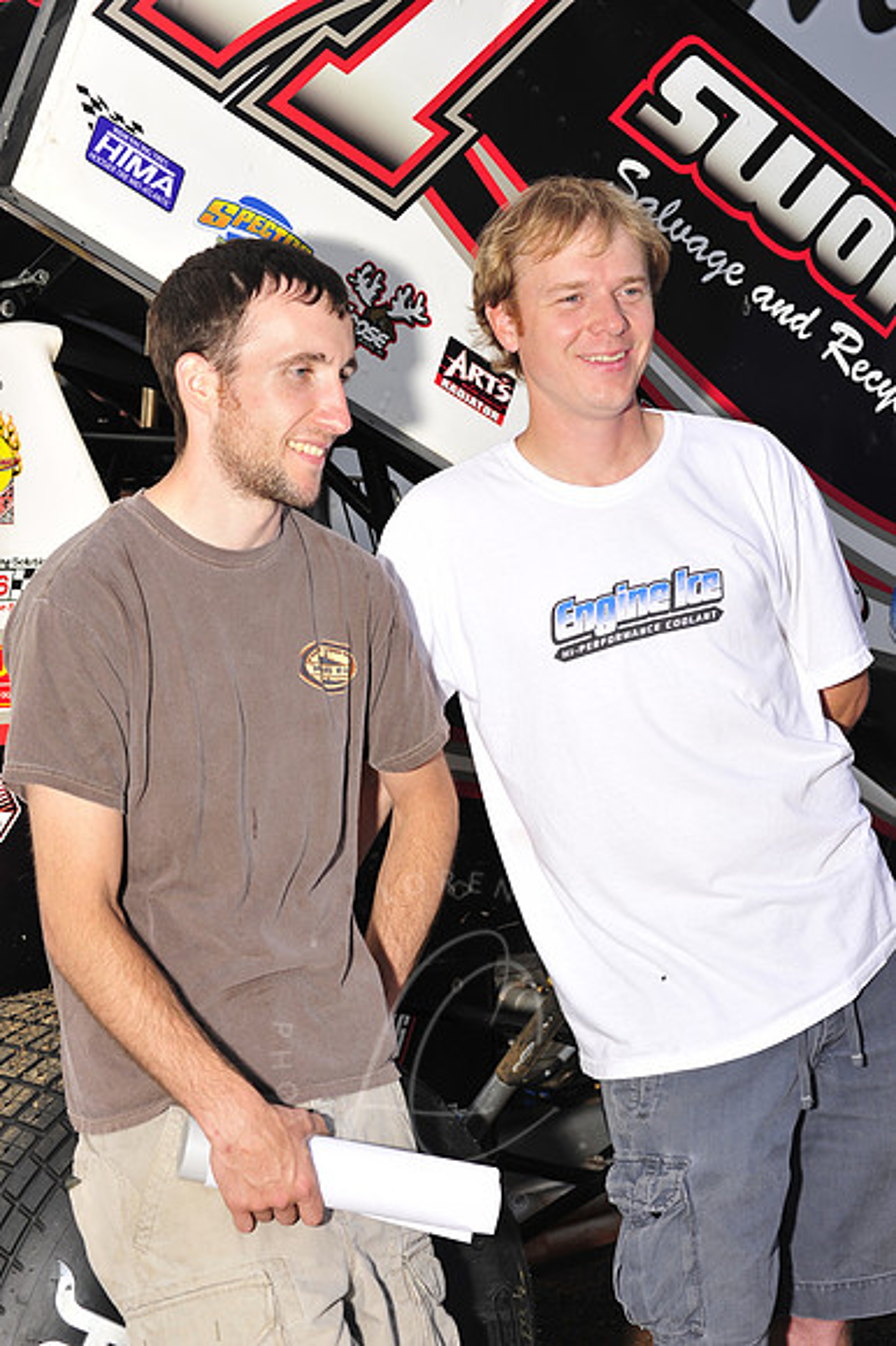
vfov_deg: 25.4
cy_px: 673
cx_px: 448
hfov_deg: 17.0
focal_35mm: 80
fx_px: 2990
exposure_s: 1/250
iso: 320
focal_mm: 80
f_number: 8
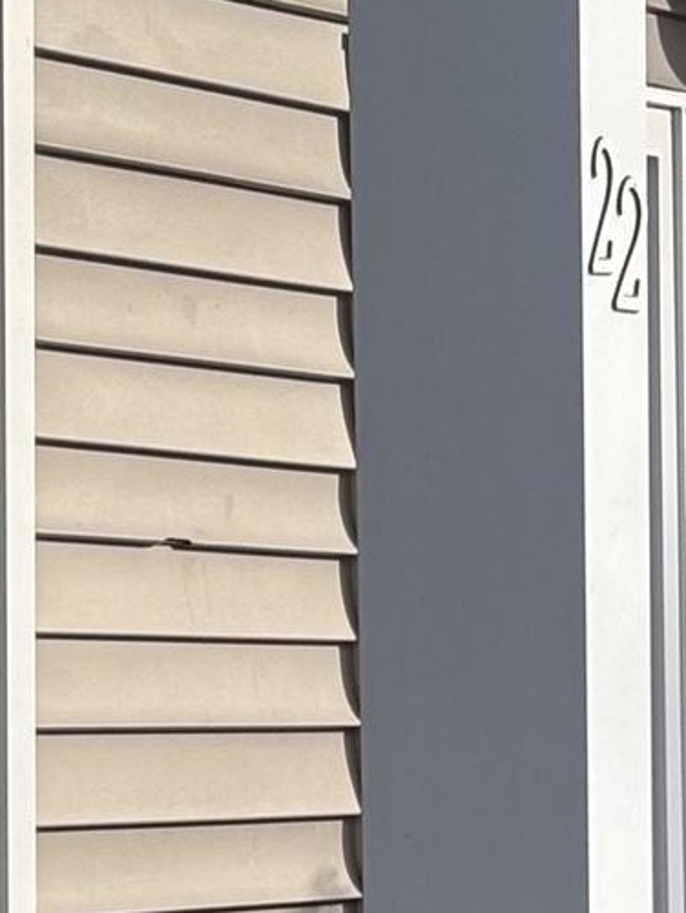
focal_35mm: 239
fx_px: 6312
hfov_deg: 6.2
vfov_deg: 8.1
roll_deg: +0.4
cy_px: 1527
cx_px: 170
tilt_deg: -8.1
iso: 32
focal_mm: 5.96
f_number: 1.6
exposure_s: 1/716
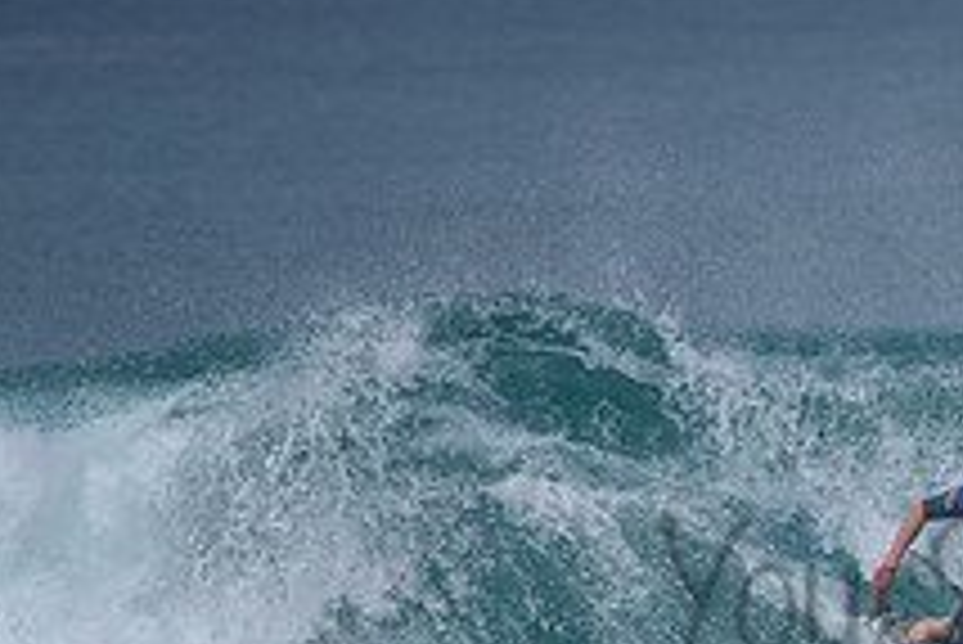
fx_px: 36269
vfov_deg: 1.0
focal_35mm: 1355
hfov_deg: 1.5
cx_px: 1125
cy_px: 547
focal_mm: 500
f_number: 5.6
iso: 200
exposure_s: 1/2000
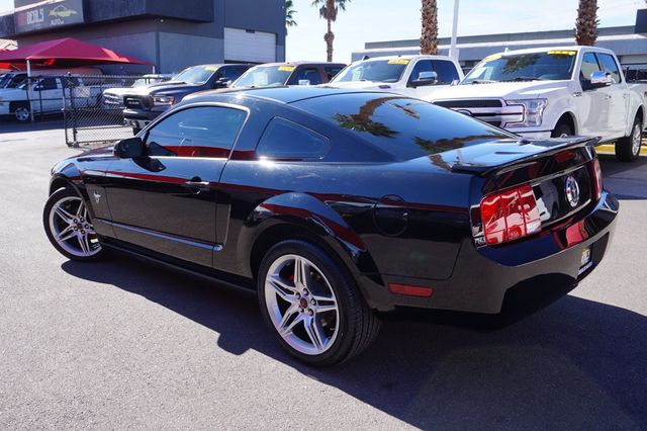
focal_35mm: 30
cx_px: 324
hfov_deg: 62.0
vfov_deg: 43.6
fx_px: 539
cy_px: 216
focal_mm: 20
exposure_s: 1/80
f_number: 9
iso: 100
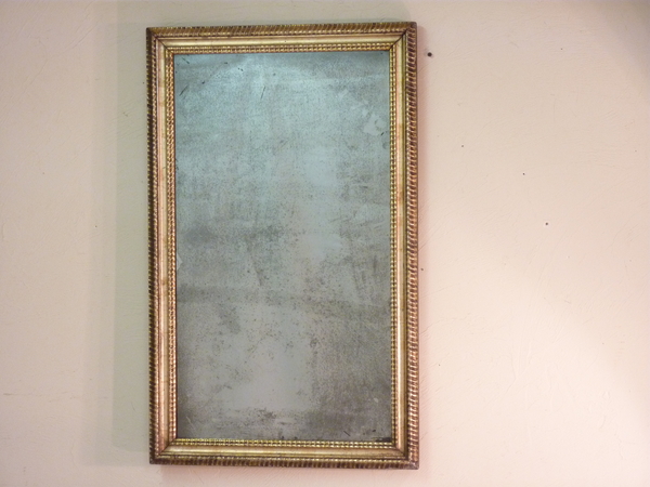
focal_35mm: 90
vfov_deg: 16.4
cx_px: 325
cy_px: 244
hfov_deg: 21.8
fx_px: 1690
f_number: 4.3
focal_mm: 14.7
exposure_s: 1/15
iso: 400
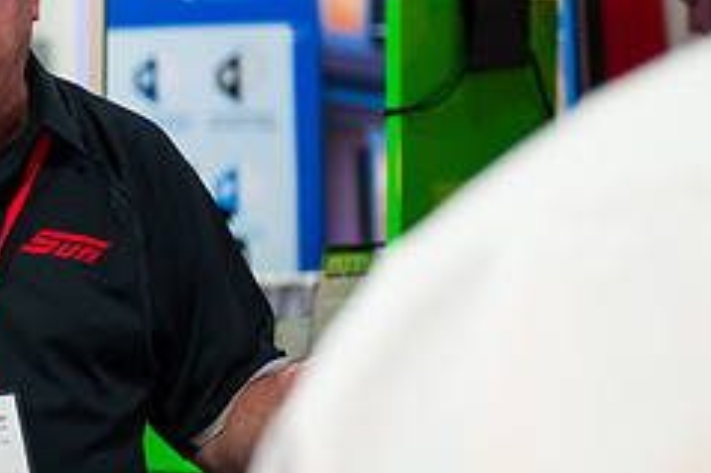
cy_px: 190
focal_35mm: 136
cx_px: -125
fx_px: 2684
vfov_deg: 10.1
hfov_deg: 14.6
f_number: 3.2
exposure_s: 1/320
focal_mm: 56
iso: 3200
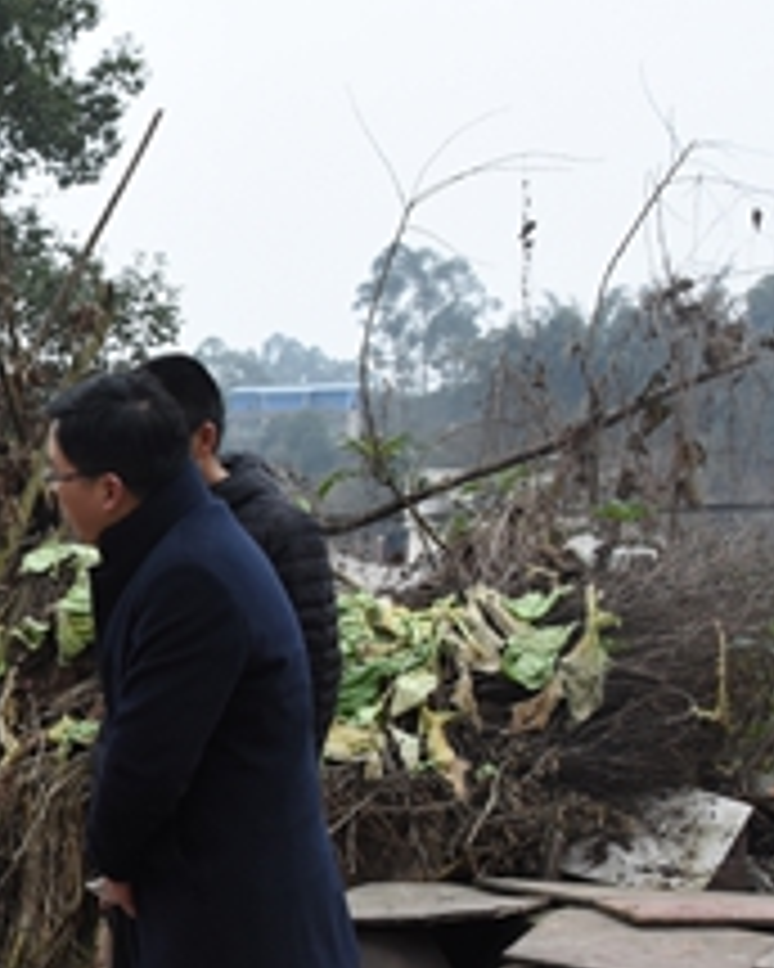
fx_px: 1689
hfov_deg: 22.7
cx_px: -266
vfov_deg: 31.6
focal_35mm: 59
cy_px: 682
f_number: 9
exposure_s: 1/320
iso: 800
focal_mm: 18
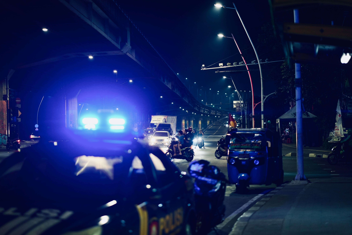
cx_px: 176
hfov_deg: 23.9
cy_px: 118
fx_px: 831
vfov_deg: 16.1
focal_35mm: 85
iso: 2000
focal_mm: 85
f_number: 2
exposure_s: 1/160
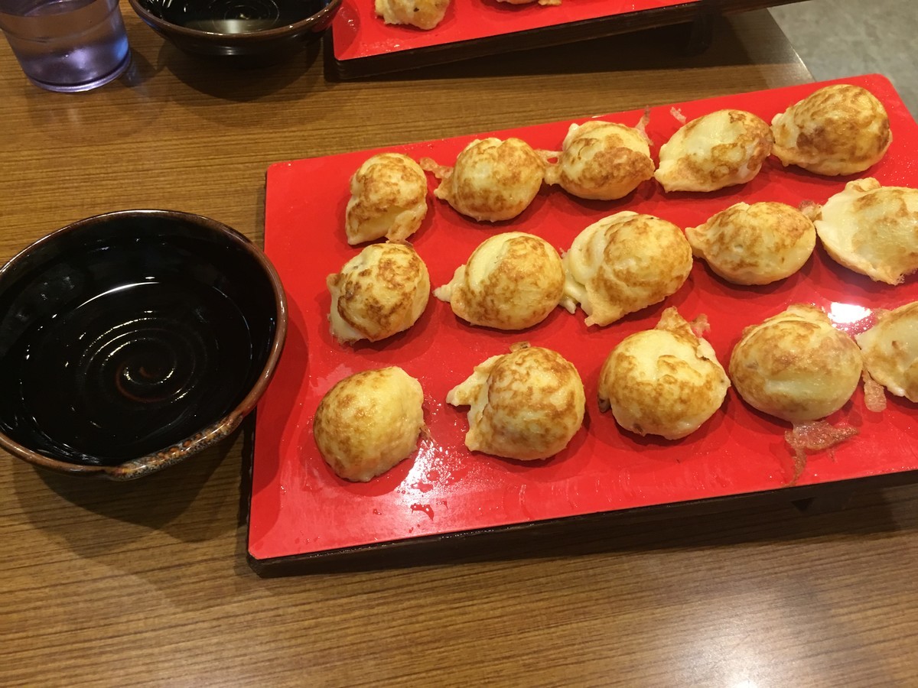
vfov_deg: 48.2
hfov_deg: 61.7
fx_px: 769
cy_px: 344
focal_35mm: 29
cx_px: 459
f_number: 2.2
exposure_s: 1/15
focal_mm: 4.15
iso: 80
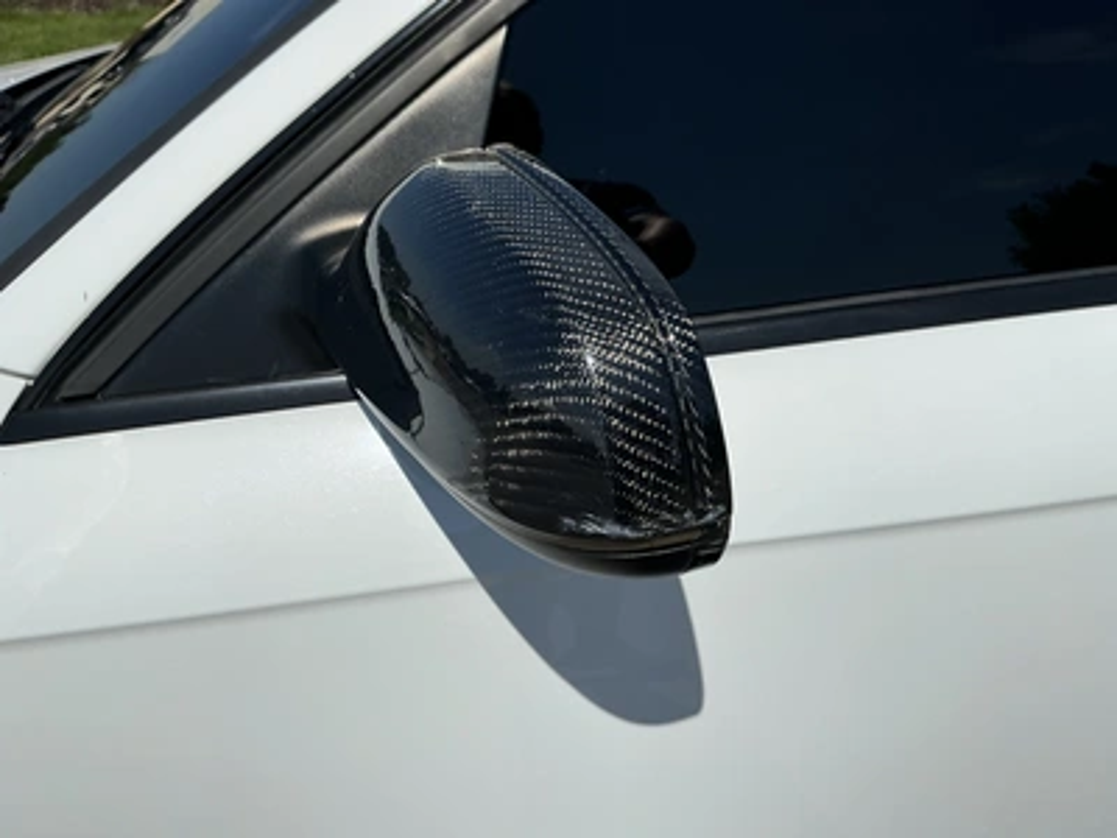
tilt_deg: -36.1
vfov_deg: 49.7
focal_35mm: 28
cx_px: 558
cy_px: 419
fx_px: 904
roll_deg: +2.6
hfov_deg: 63.4
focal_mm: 3
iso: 25
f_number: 1.8
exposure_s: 1/5814
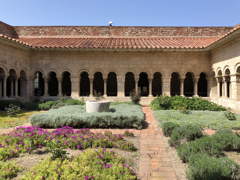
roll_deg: +0.9
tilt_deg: -0.3
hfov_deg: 63.4
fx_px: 194
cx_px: 120
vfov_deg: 49.7
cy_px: 90
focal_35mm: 28
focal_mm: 4
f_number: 1.8
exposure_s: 1/1200
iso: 20
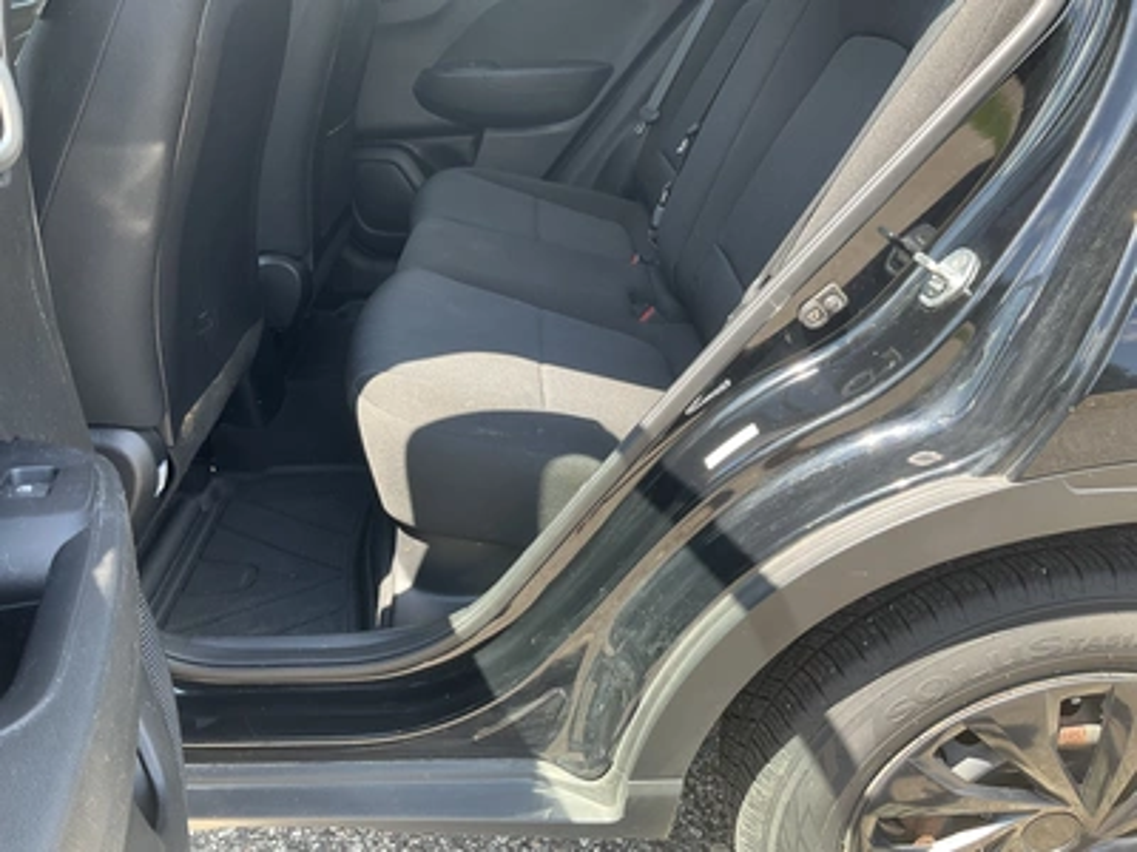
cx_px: 568
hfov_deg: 61.7
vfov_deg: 48.2
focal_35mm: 29
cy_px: 426
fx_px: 953
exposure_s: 1/122
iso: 25
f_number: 1.8
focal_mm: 3
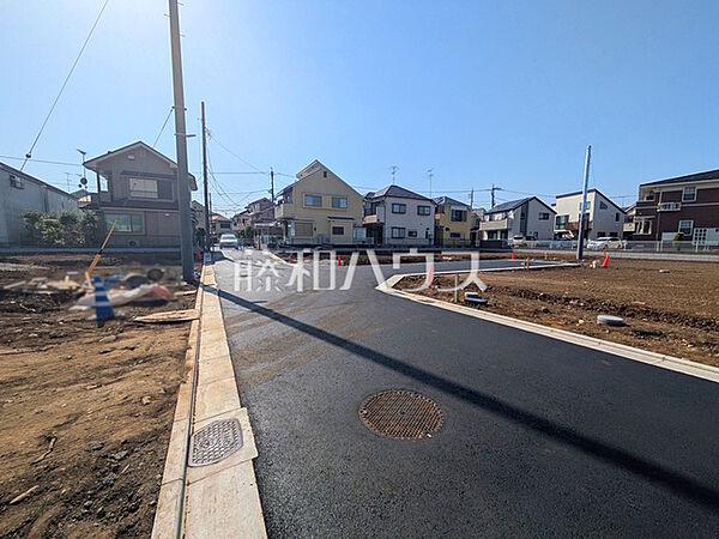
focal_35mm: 14
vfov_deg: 85.7
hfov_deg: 102.1
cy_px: 270
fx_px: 291
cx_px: 360
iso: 47
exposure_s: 1/3205
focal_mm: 1.83
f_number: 2.2
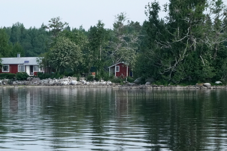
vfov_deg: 7.0
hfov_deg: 10.5
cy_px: 56
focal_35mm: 196
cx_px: 74
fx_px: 1235
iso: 1250
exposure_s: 1/640
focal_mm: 47.94
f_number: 11
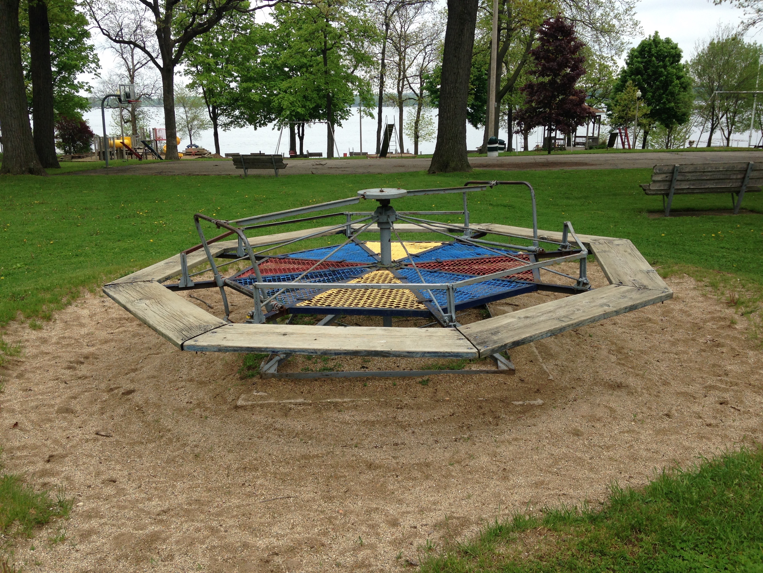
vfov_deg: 42.9
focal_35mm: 33
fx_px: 727
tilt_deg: -13.0
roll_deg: +0.1
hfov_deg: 55.4
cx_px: 382
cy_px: 286
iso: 50
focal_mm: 4.12
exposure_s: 1/763
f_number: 2.4
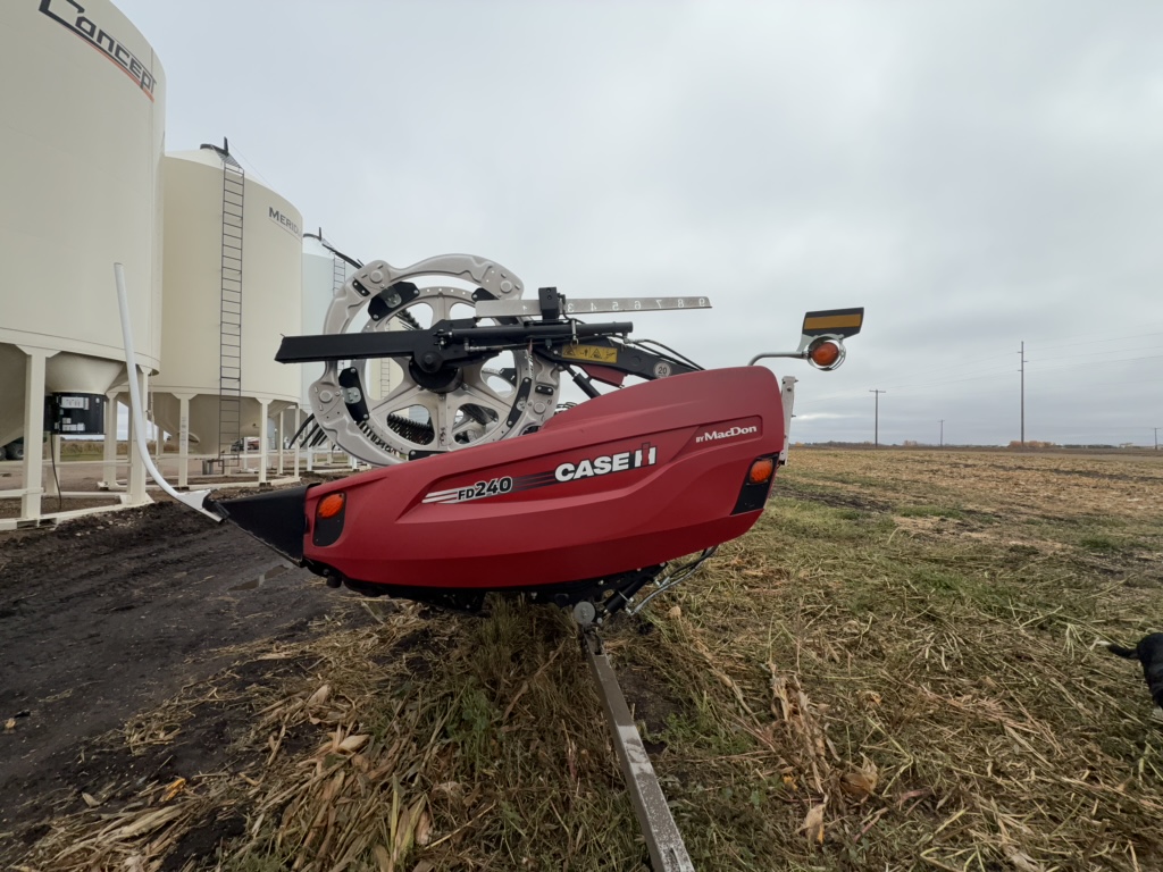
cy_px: 436
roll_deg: -3.0
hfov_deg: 102.1
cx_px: 582
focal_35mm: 14
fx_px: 470
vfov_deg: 85.7
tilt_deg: -1.4
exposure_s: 1/736
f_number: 2.2
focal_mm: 2.22
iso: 20
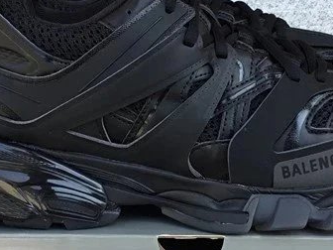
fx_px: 798
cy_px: 184
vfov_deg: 17.7
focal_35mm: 83
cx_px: 182
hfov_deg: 23.5
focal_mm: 3.3
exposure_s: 1/113
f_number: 2.4
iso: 25
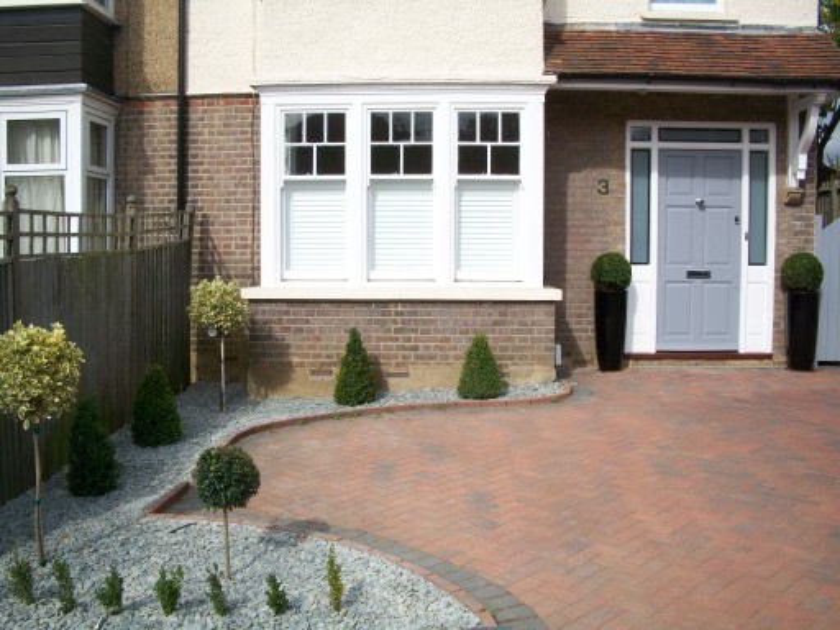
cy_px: 315
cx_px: 420
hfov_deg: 52.6
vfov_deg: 40.7
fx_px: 849
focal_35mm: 35
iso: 80
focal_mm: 6.3
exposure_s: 1/320
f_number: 5.6
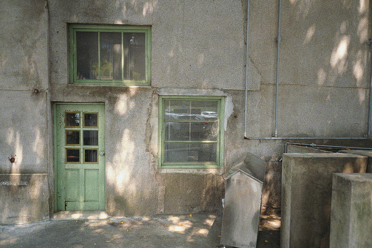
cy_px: 124
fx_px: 362
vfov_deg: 37.9
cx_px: 186
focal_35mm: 35
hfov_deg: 54.4
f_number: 2.2
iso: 200
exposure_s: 1/125
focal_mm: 35
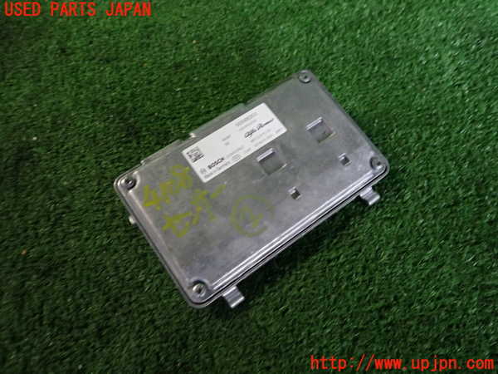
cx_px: 249
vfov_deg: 54.9
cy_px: 187
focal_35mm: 25
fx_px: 360
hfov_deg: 69.4
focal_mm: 4.5
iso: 250
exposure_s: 1/30
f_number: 2
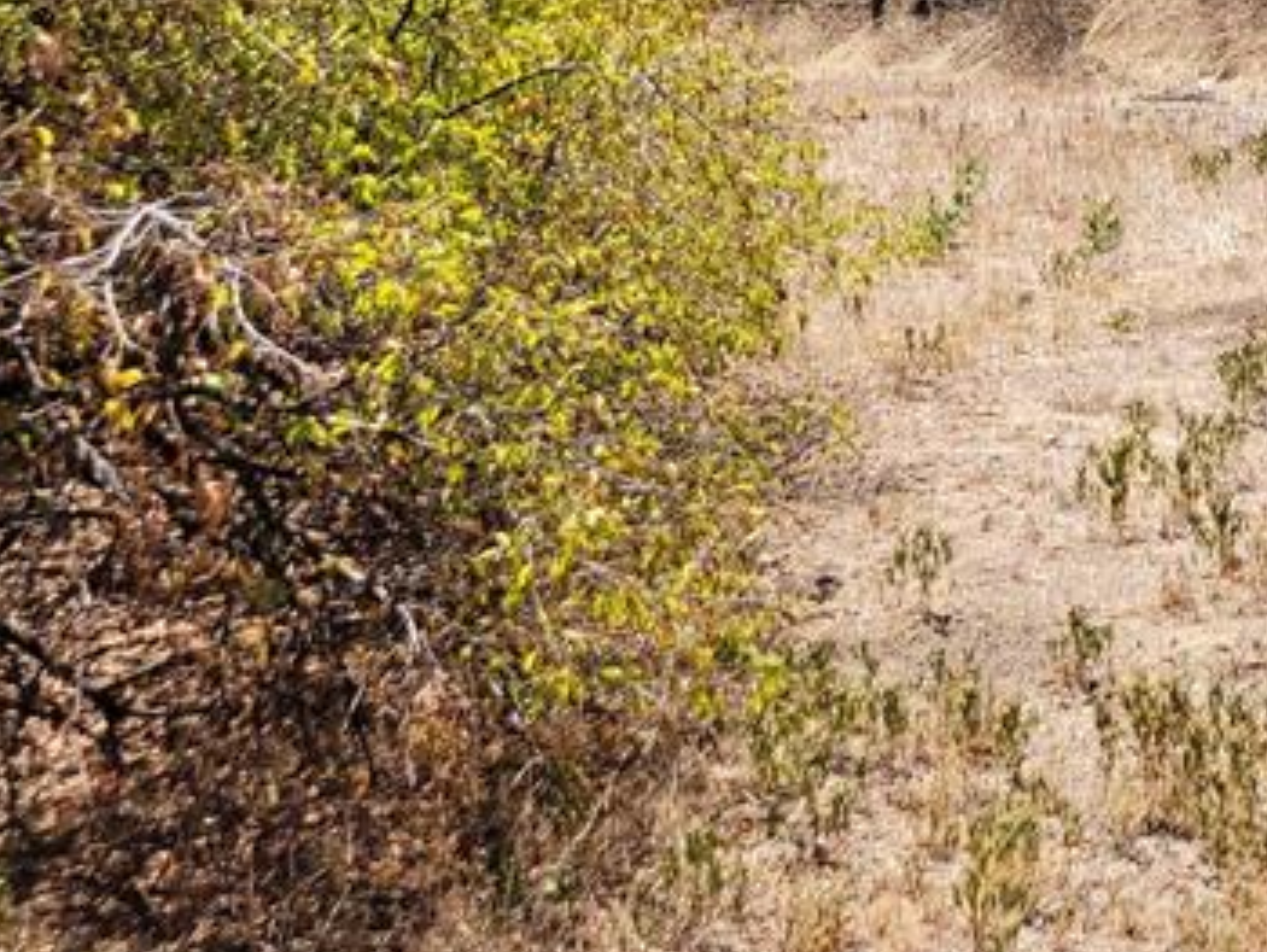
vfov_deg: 18.2
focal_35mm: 76
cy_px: -264
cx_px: 1528
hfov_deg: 23.4
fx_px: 2784
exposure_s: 1/1517
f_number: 1.8
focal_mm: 5.4
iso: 40
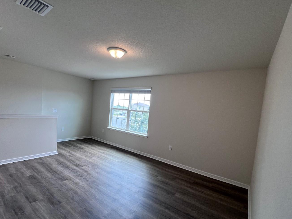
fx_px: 135
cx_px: 143
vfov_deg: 78.0
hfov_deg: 94.5
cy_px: 119
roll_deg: -4.2
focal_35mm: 16
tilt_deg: -4.3
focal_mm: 1.57
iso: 80
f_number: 1.8
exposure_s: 1/120
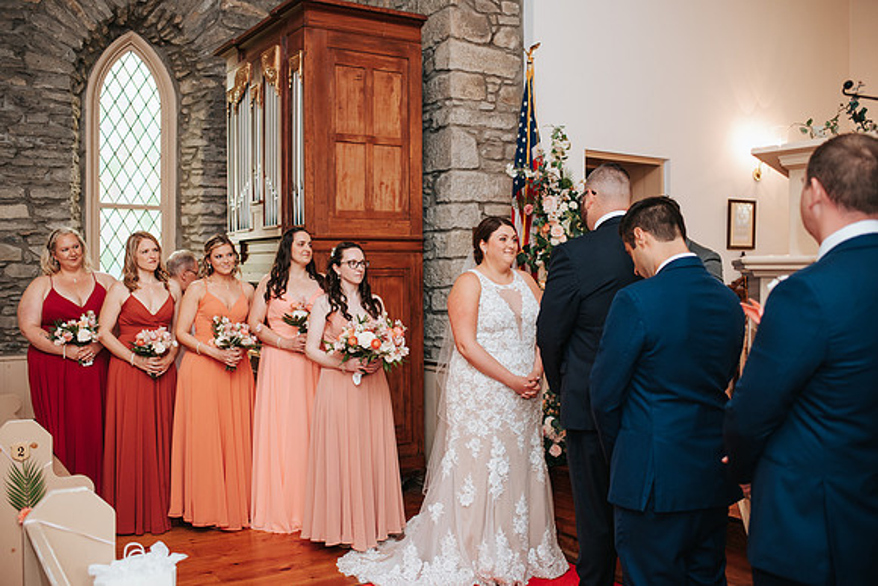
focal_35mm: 35
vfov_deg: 37.6
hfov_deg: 54.1
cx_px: 439
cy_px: 293
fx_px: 860
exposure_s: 1/200
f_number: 2.8
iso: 1000
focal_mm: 35
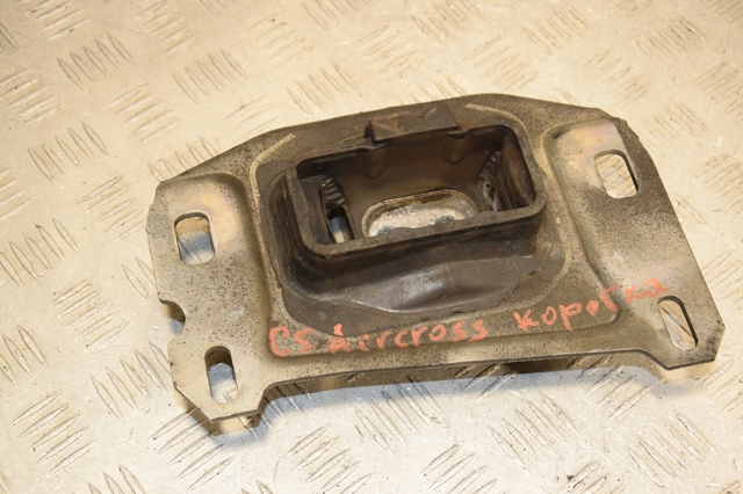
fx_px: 1238
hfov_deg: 33.4
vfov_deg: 22.6
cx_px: 372
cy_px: 247
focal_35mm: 60
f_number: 6.3
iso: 800
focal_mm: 40
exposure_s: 1/200
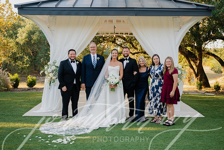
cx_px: 112
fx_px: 243
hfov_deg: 49.5
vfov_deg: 34.2
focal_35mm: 39
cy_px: 75
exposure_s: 1/320
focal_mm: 39
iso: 400
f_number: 4.5
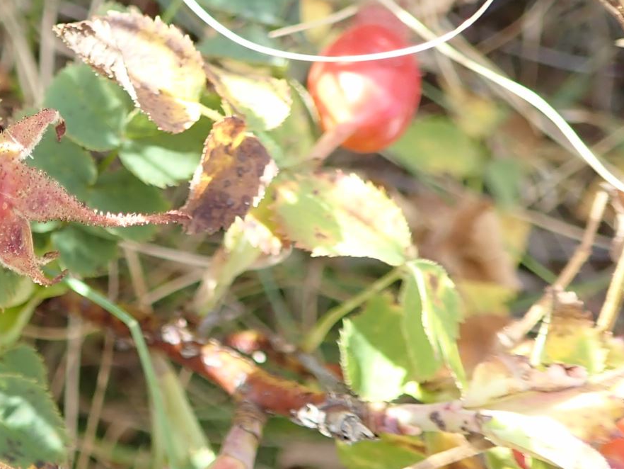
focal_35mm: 68
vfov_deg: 21.4
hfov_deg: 26.5
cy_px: 106
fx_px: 1226
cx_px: -47
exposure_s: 1/160
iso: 100
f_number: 2.3
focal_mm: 5.5
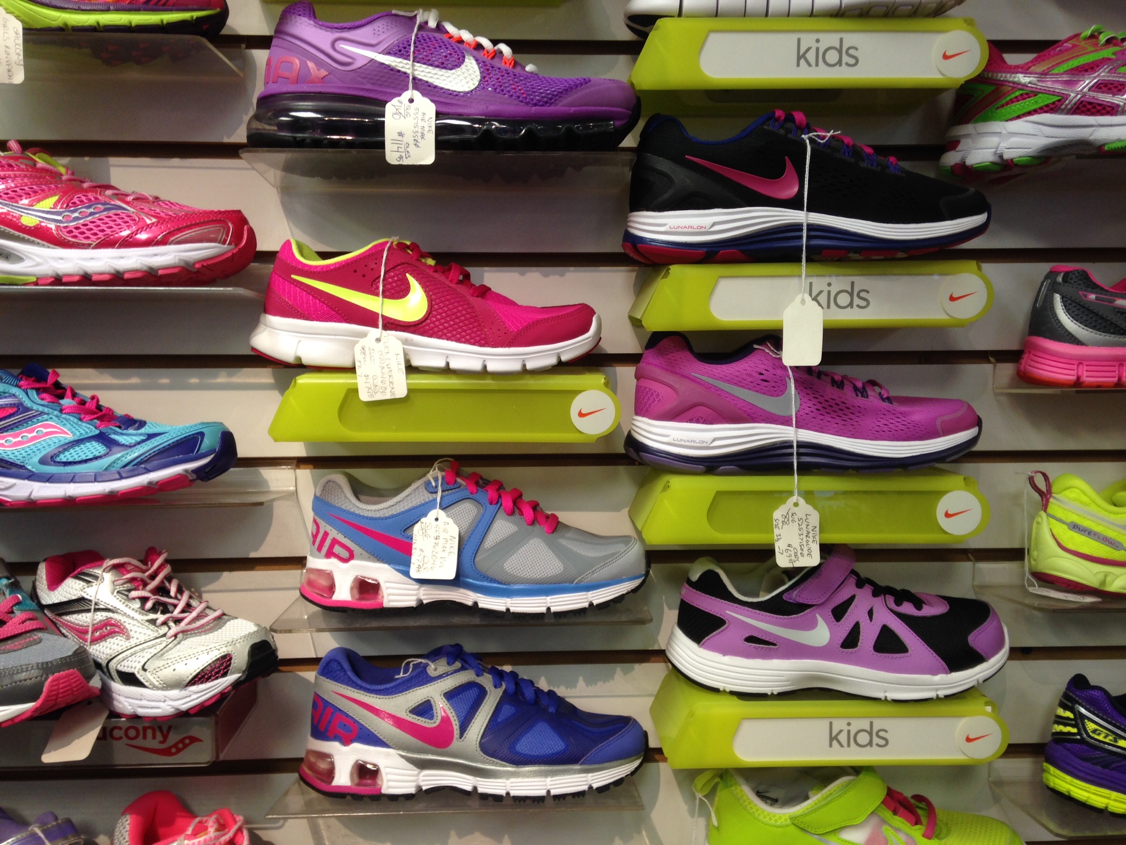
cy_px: 422
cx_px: 563
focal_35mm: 33
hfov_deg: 55.4
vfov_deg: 42.9
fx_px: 1073
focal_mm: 4.12
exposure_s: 1/30
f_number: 2.4
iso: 50
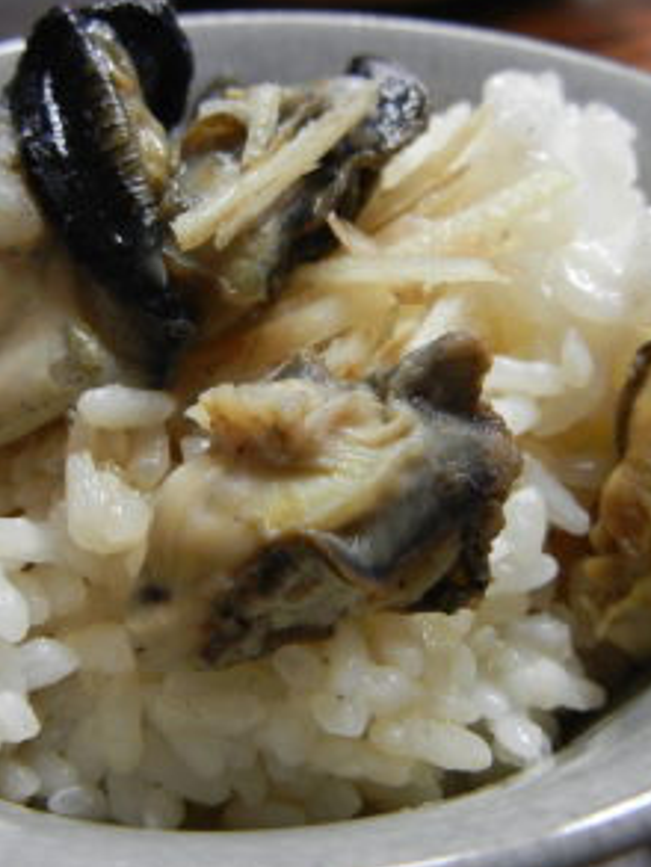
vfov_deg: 45.8
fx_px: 1027
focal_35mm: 41
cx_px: 281
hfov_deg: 35.1
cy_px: 429
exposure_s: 1/22.3
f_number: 3.5
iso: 400
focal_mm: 5.4
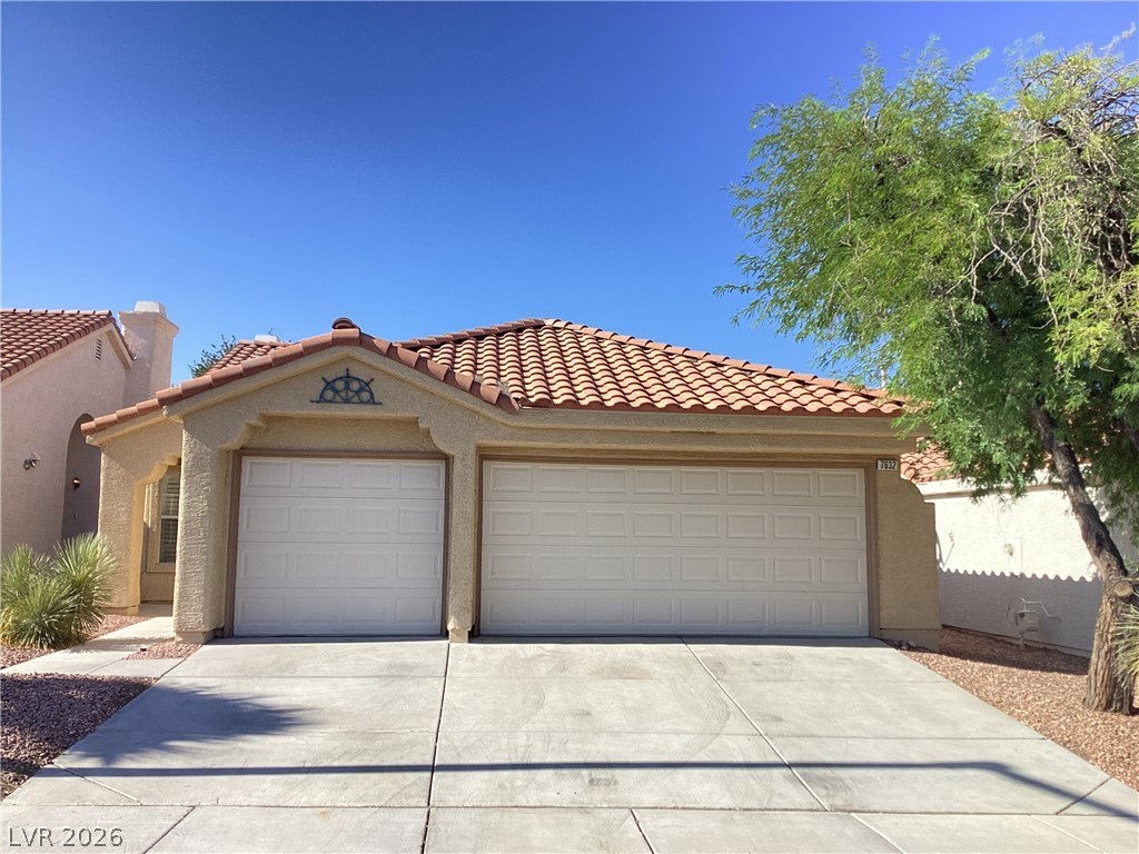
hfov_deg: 58.4
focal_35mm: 31
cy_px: 427
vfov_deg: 45.4
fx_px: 1020
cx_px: 570
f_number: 2.4
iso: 25
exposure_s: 1/715
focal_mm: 3.3
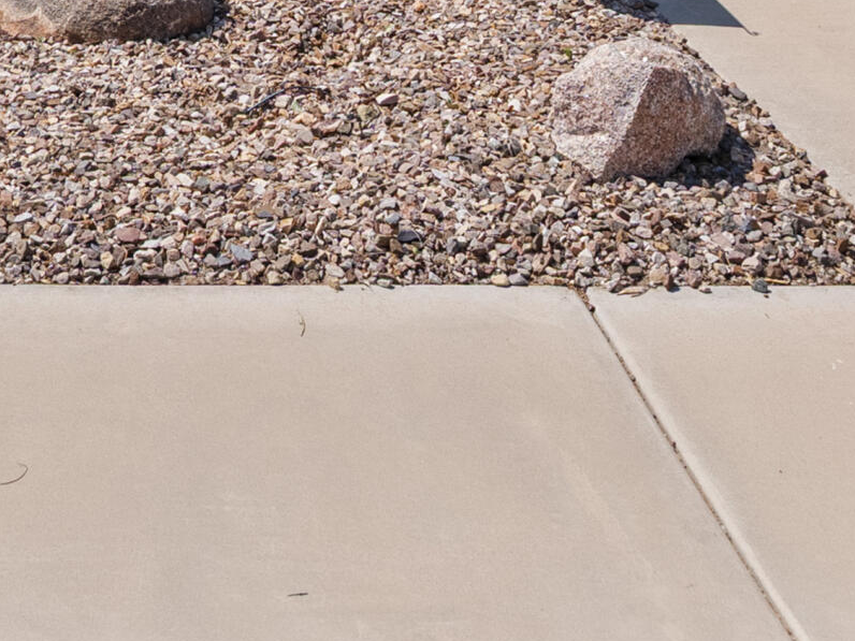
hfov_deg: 32.5
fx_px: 1433
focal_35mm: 58
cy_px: -409
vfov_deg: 20.3
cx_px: 201
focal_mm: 16
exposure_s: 1/40
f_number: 8
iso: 100
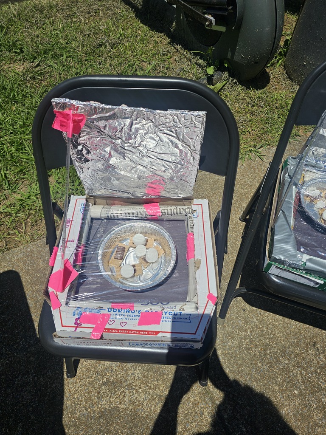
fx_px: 289
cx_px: 163
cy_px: 218
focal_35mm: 23
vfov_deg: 73.9
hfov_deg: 58.9
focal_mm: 6.3
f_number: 1.7
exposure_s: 1/2198
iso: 10
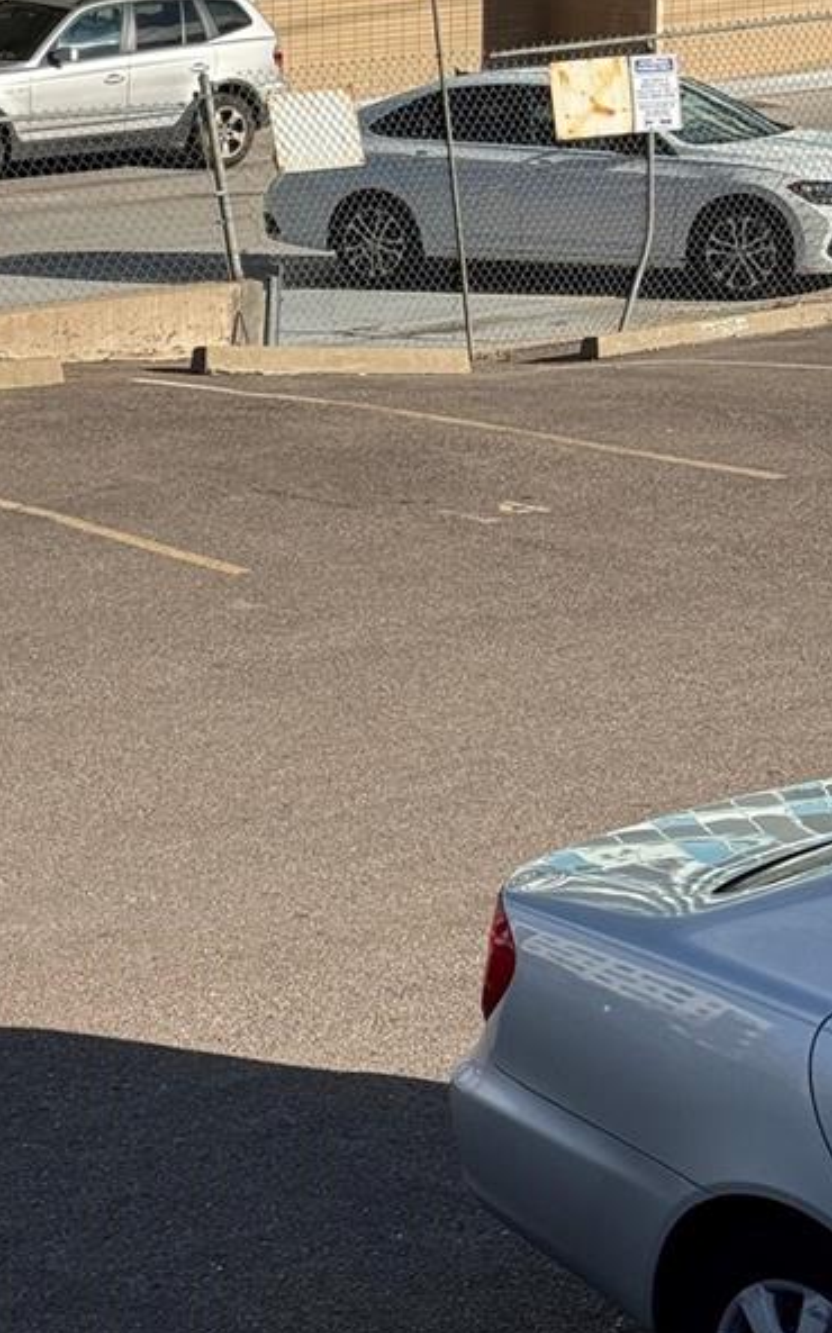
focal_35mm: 103
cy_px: 679
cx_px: -128
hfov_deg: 12.4
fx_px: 3741
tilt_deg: -13.9
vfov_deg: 20.2
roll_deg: +1.4
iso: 64
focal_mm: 6.76
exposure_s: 1/4975
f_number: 1.78
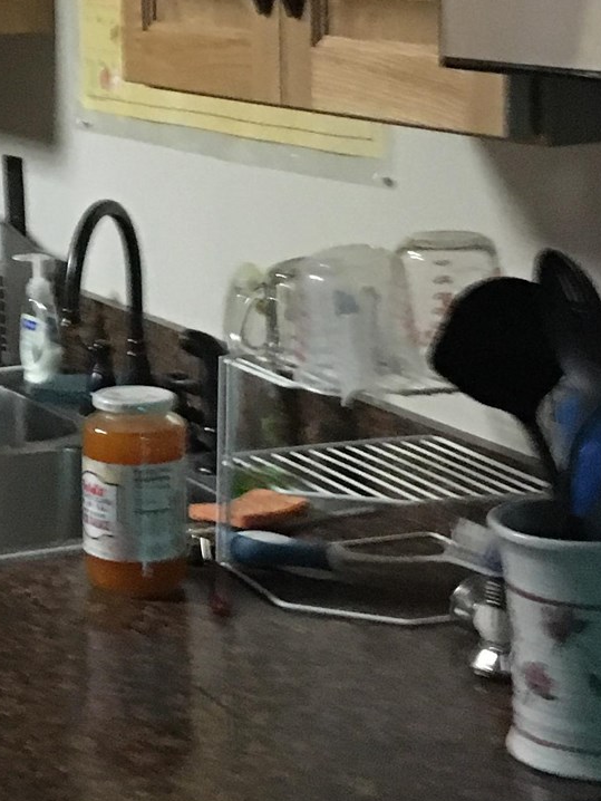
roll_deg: +2.7
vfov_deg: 20.9
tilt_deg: -9.0
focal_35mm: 93
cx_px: -99
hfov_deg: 15.4
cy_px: 205
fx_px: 2152
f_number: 2.2
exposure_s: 1/15
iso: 320
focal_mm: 4.15
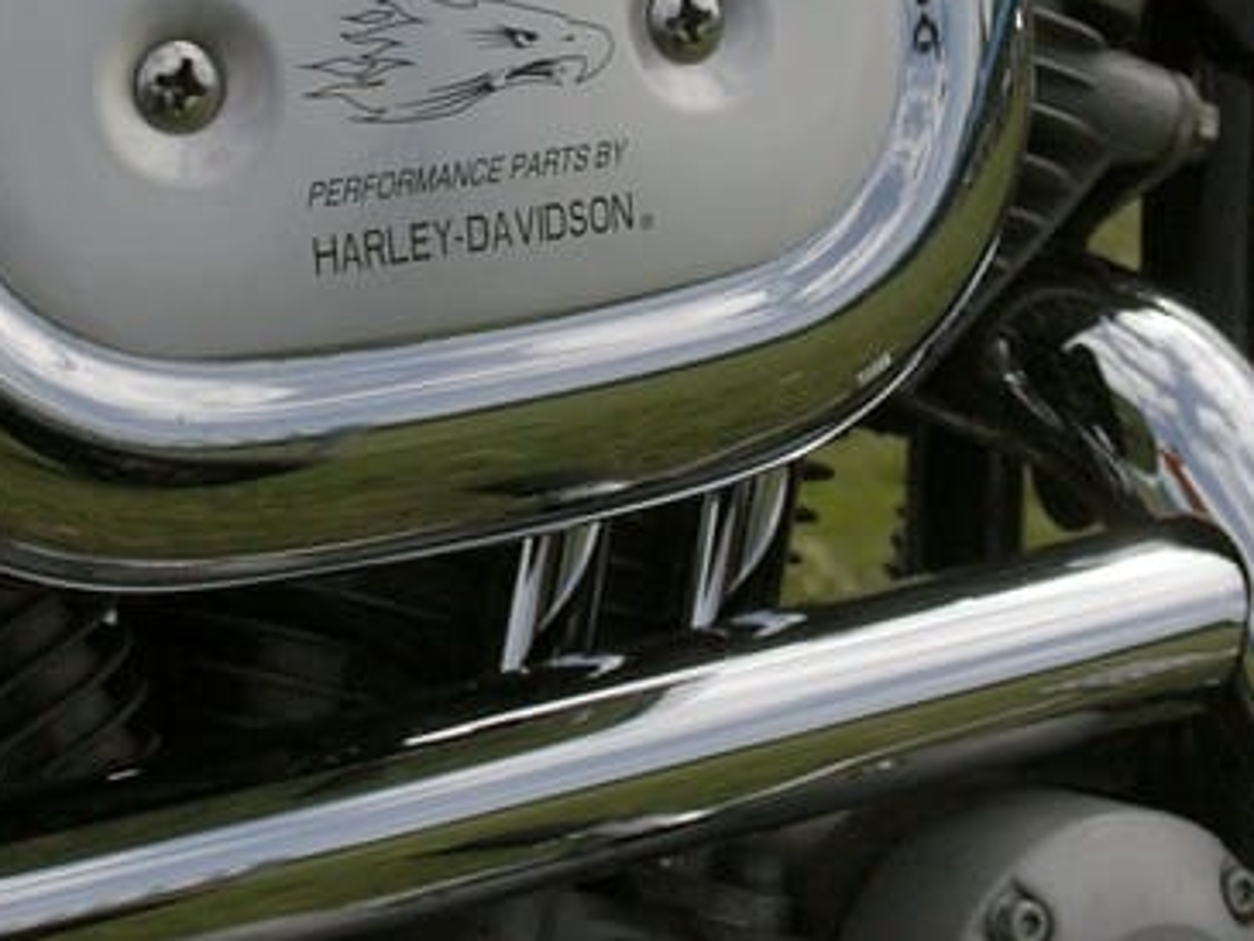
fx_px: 3515
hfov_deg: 20.2
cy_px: -163
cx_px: 533
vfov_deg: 14.8
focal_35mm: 97
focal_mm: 24
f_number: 5
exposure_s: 1/4000
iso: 800
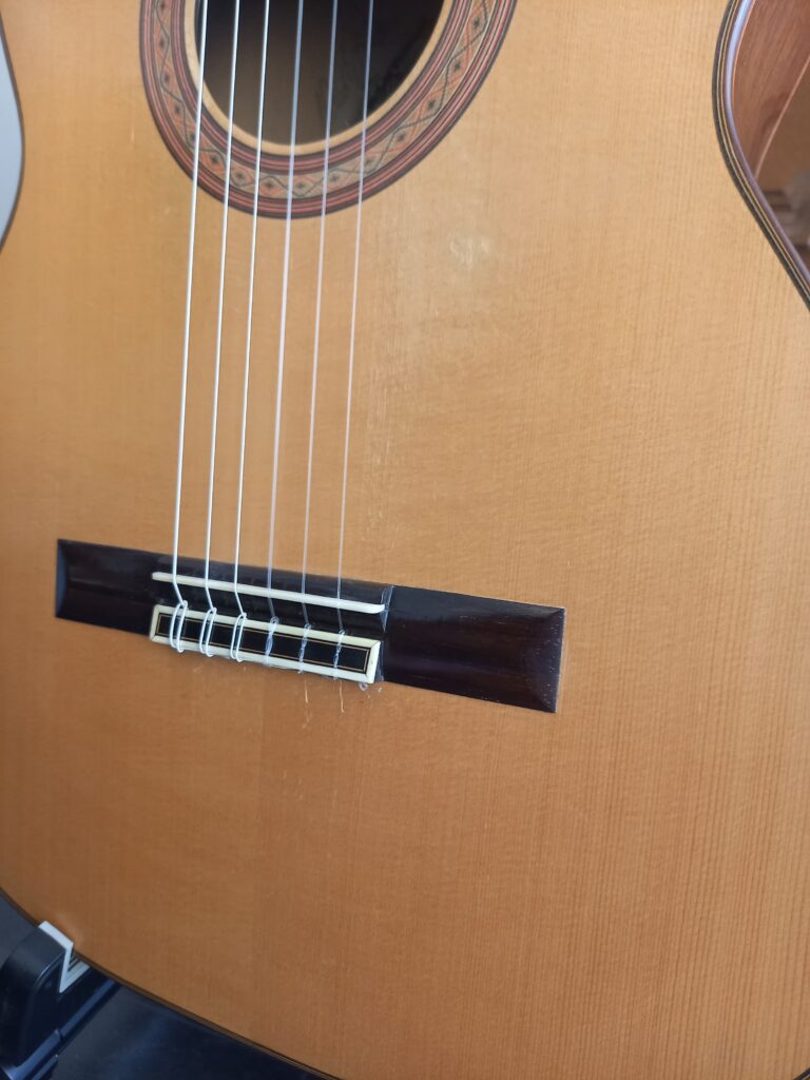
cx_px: 405
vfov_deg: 69.4
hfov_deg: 54.9
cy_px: 540
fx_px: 780
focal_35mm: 25
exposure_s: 1/33.3
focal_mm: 4.65
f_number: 1.8
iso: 320
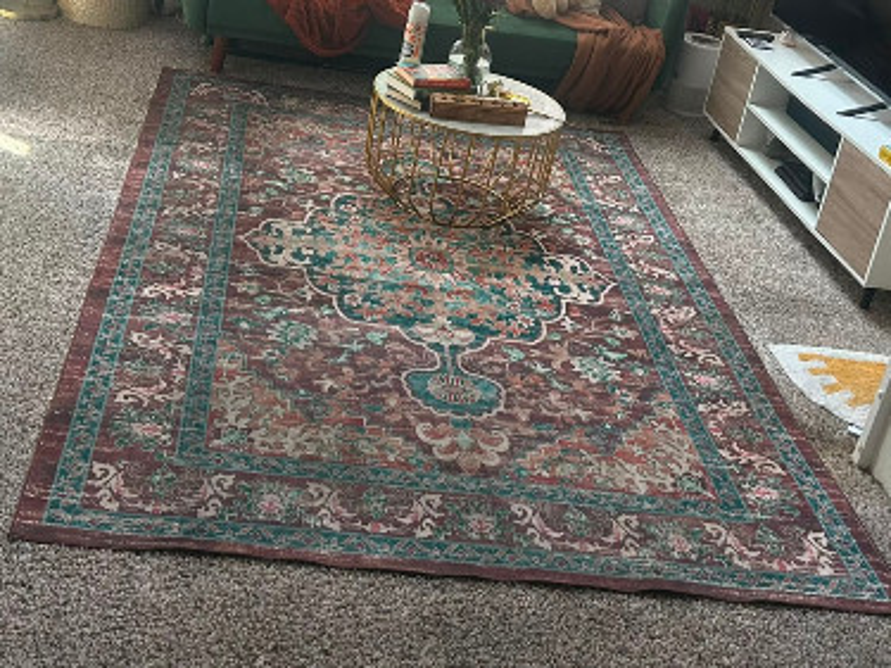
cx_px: 446
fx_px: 1467
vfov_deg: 25.6
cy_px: 334
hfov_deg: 33.8
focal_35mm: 57
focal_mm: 6.6
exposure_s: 1/23
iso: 20
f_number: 2.8
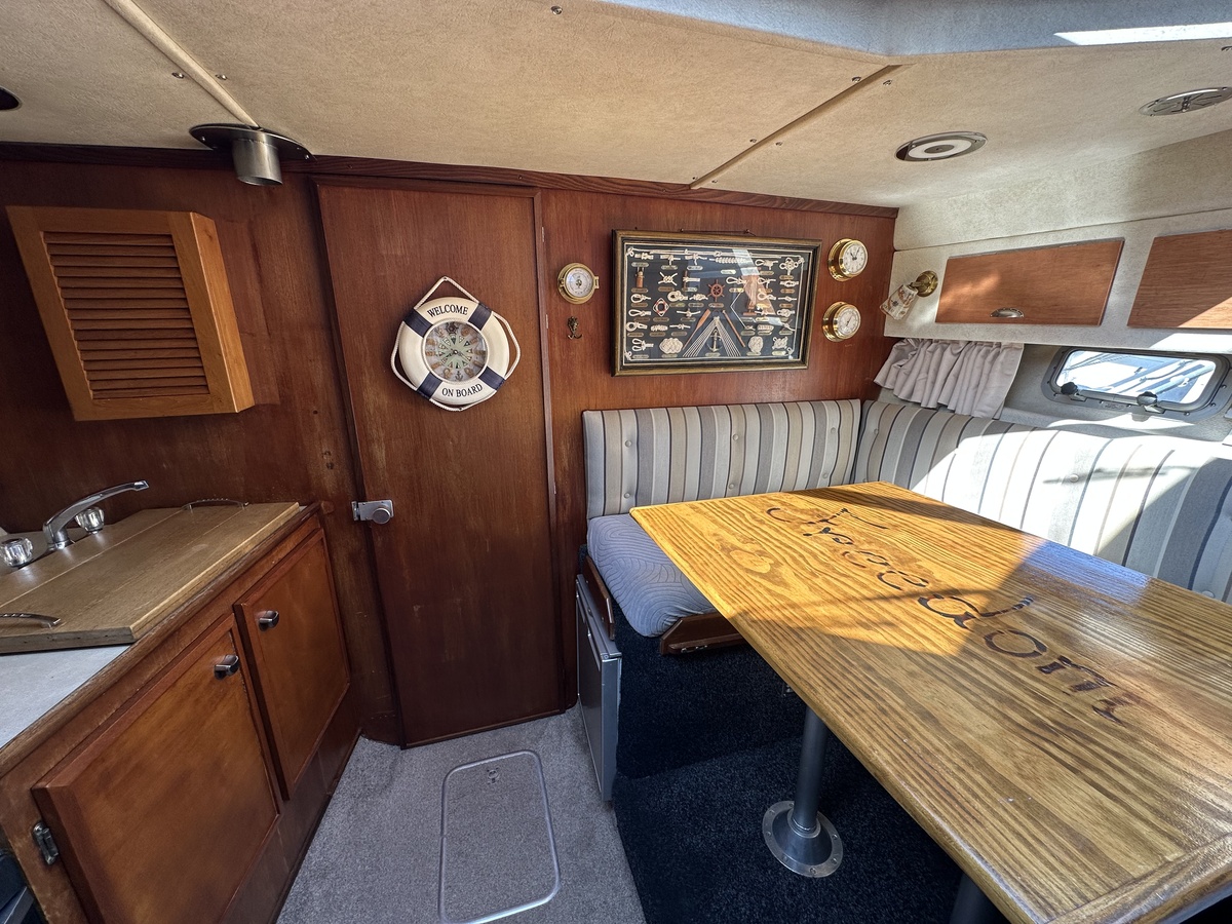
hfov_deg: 102.1
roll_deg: -0.2
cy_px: 462
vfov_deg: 85.7
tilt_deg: -15.8
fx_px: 498
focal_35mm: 14
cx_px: 616
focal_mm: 2.22
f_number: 2.2
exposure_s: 1/99
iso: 50
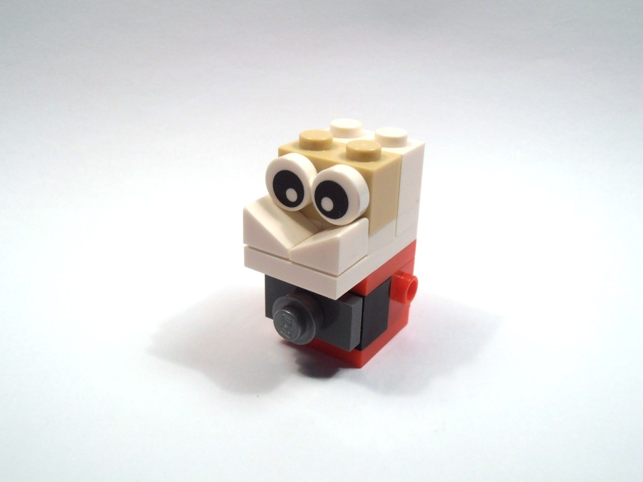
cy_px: 241
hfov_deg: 50.1
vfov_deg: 38.7
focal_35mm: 37
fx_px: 687
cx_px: 322
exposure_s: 1/100
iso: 80
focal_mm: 6.61
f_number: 3.9
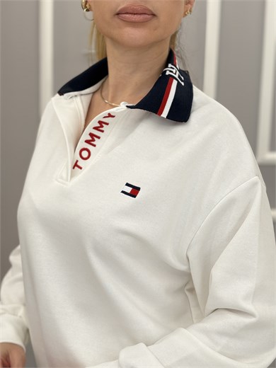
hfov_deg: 30.3
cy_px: 184
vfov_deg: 39.7
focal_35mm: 48
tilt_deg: -5.4
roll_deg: -1.8
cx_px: 138
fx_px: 510
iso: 50
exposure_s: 1/121
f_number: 1.78
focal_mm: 6.76
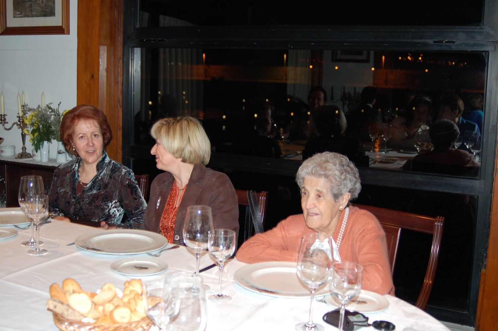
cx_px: 249
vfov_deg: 31.8
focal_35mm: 42
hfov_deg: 46.4
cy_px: 166
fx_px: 580
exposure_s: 1/60
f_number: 3.3
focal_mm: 28
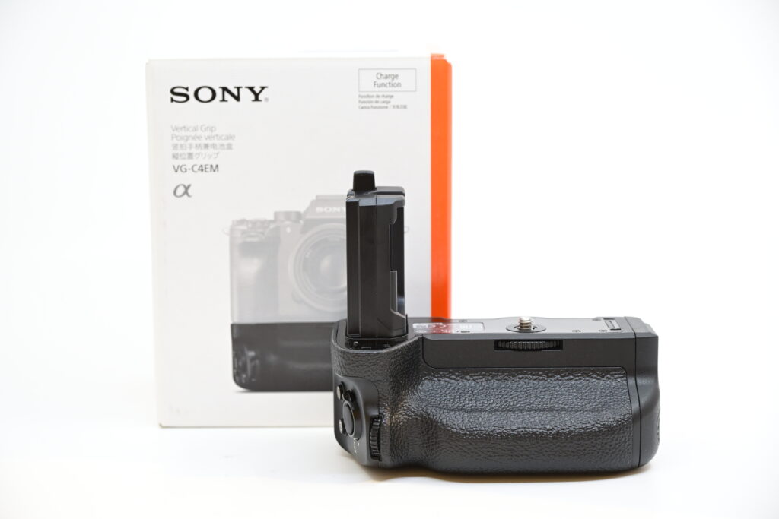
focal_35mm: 74
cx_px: 390
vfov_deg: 18.4
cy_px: 260
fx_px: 1601
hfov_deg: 27.3
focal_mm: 74
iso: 1600
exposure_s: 1/250
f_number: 6.3
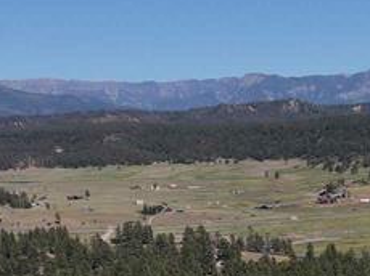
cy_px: 489
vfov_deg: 12.6
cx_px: 193
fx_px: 1142
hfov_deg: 18.4
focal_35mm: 107
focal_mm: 4.5
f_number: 2.8
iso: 100
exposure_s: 1/1000
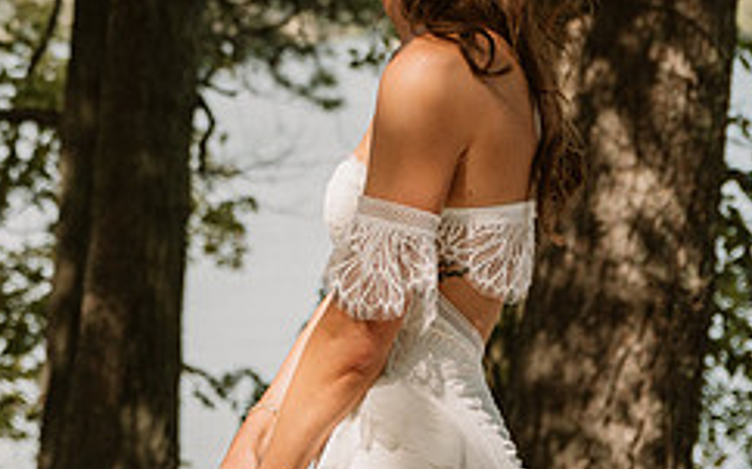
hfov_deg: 13.7
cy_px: 78
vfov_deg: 8.7
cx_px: 84
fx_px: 3093
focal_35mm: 151
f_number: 2.8
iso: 800
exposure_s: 1/8000
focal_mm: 58
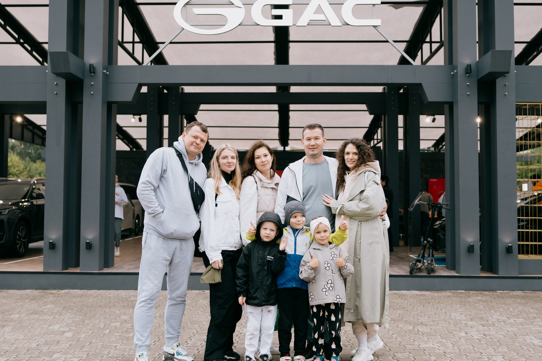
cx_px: 268
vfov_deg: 32.6
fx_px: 617
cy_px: 175
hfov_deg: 47.4
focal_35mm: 41
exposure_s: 1/640
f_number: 2.8
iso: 200
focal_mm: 35
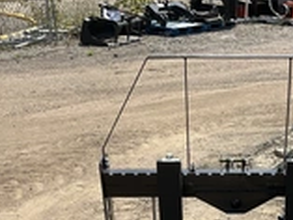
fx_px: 627
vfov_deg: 18.6
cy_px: 278
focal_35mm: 74
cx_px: 231
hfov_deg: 25.9
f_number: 1.8
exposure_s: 1/1786
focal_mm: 3
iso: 25
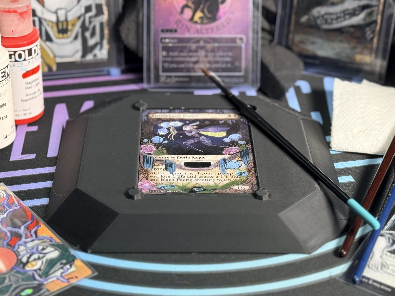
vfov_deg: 30.3
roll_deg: -0.7
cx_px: 198
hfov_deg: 39.7
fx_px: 548
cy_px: 148
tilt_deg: -29.6
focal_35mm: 48
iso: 100
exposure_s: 1/48
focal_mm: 6.76
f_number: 1.78
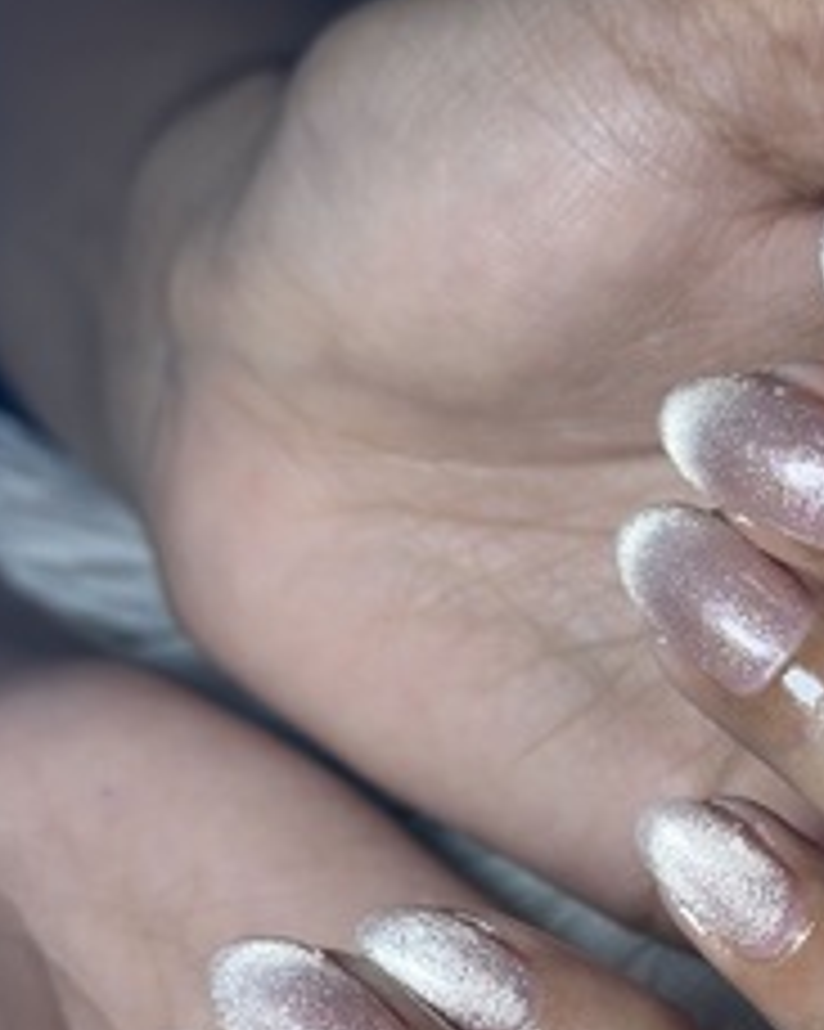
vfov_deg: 20.2
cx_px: 610
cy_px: 787
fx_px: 2867
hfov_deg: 16.3
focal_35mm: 94
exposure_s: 1/1030
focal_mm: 6.86
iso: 80
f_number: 1.78
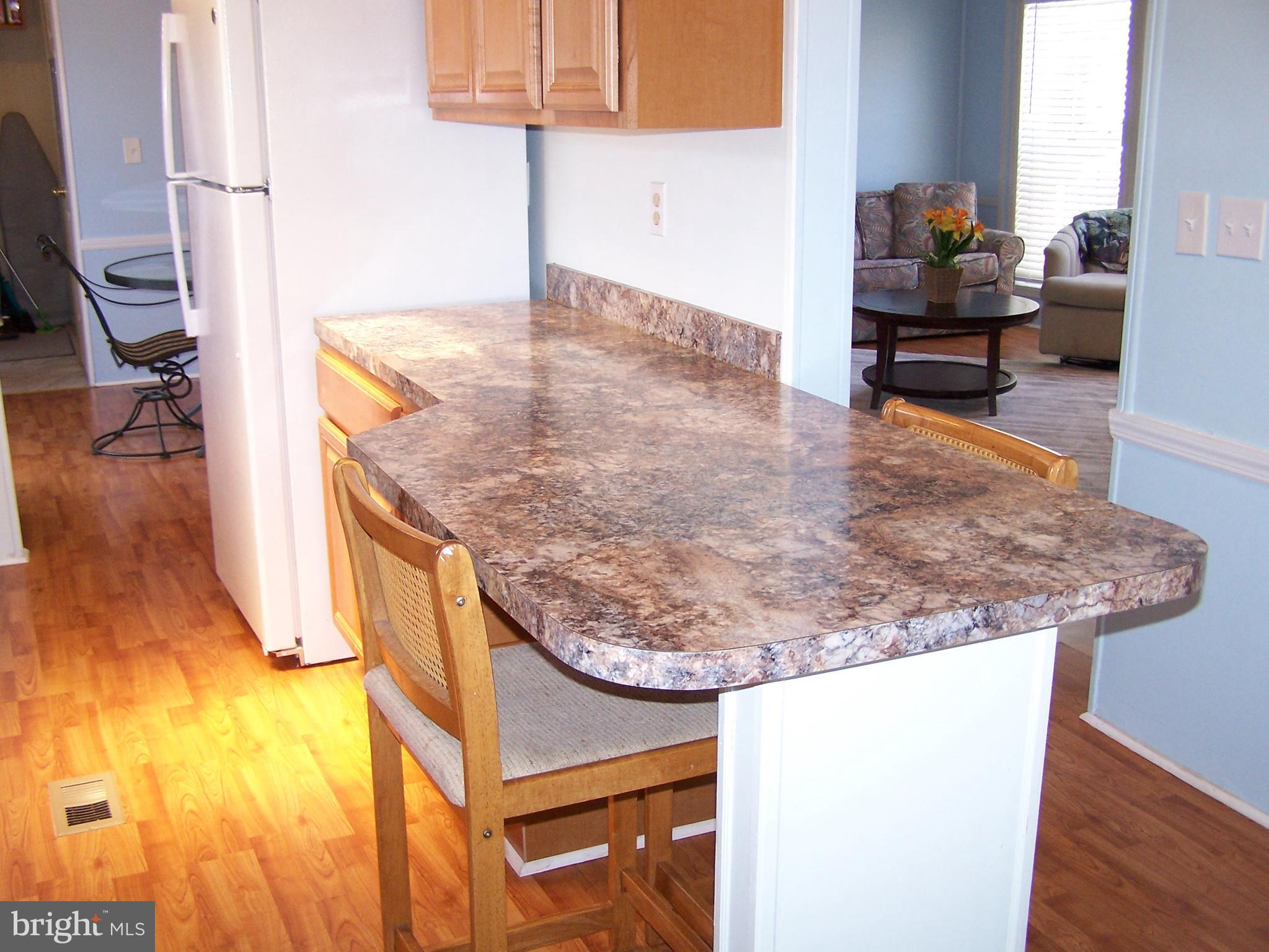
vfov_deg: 37.7
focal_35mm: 38
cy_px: 476
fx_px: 1393
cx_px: 634
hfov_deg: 49.0
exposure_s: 1/60
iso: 140
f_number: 2.8
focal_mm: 6.3
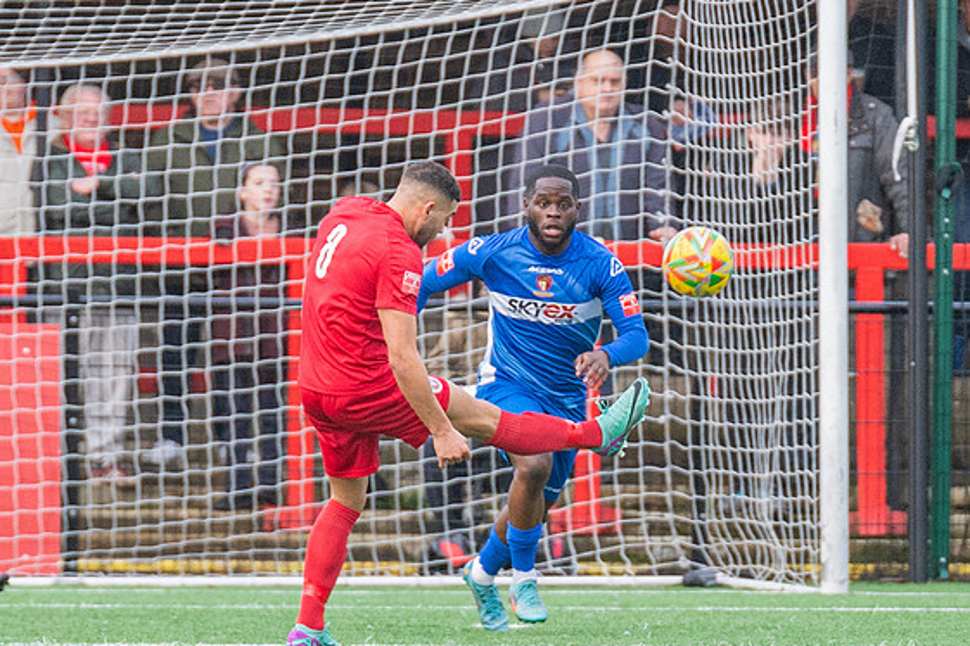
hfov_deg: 2.0
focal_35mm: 1042
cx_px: 532
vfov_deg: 1.3
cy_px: 240
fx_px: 28074
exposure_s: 1/1600
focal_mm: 300
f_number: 4
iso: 1600
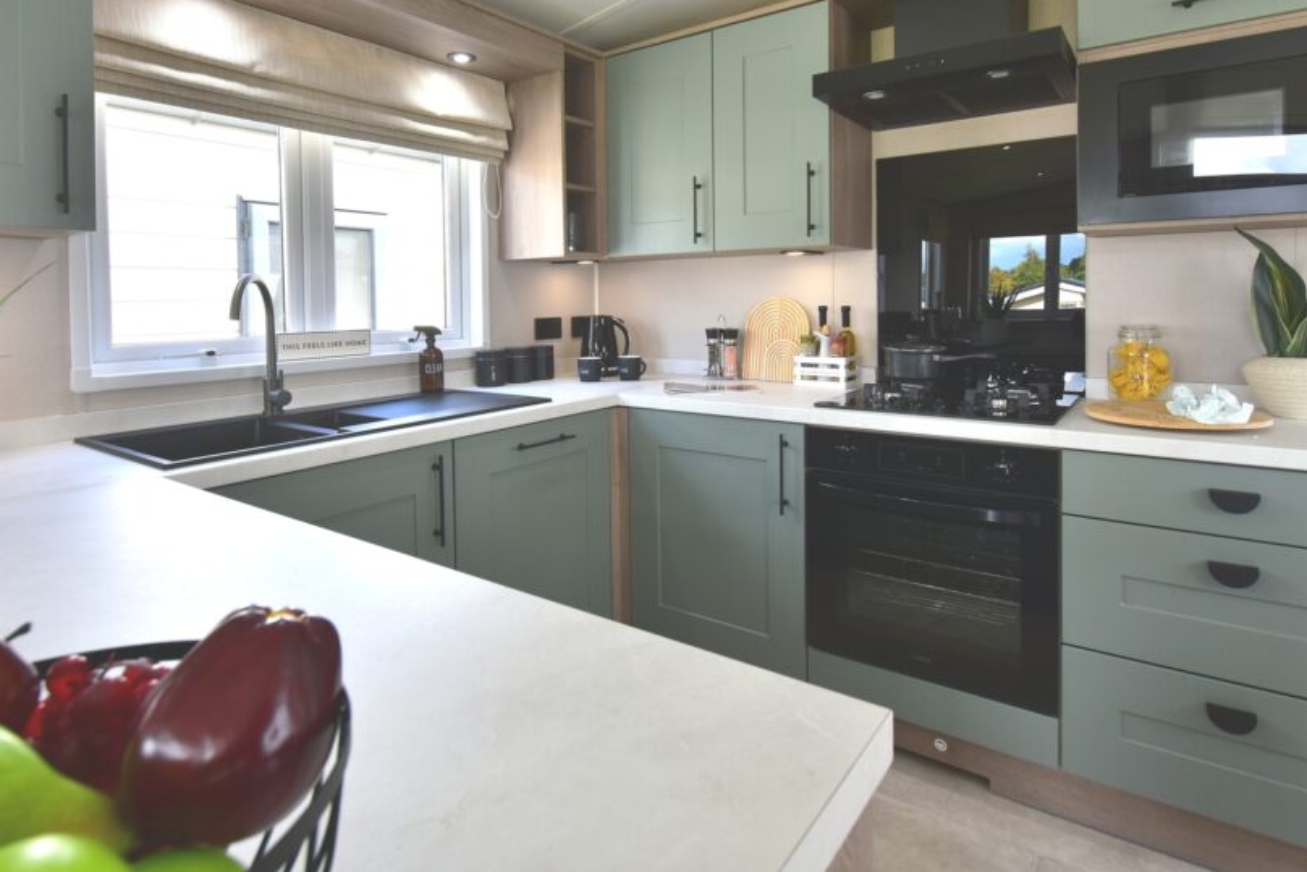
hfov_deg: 86.9
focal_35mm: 19
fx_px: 690
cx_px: 663
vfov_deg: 63.6
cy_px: 321
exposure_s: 1/60
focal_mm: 10
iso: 200
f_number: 5.6
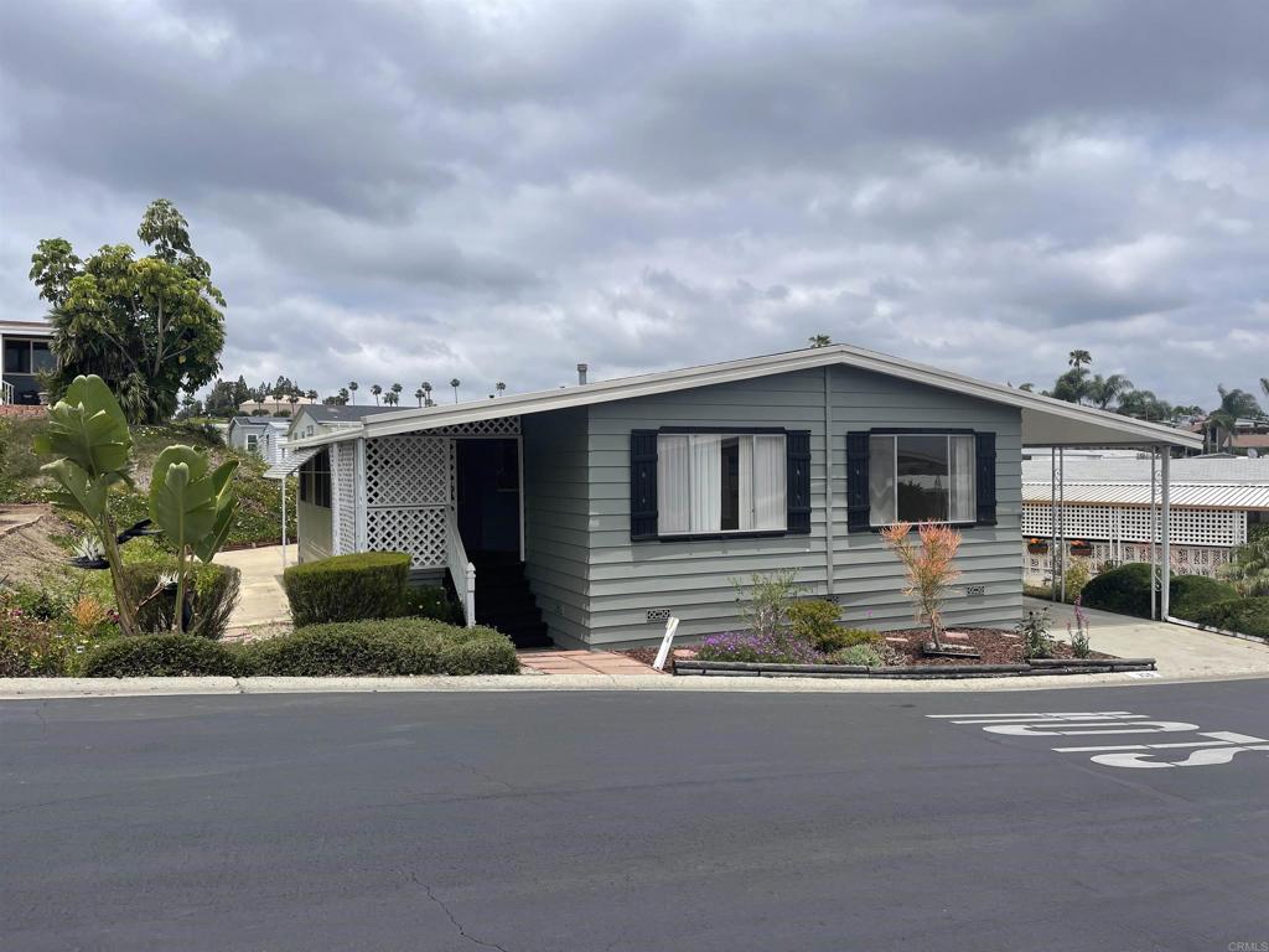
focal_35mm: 26
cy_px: 476
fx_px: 953
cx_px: 634
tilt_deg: -0.7
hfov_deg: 67.3
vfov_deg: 53.1
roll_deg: +0.0
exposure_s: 1/5128
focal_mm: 5.1
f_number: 1.6
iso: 32
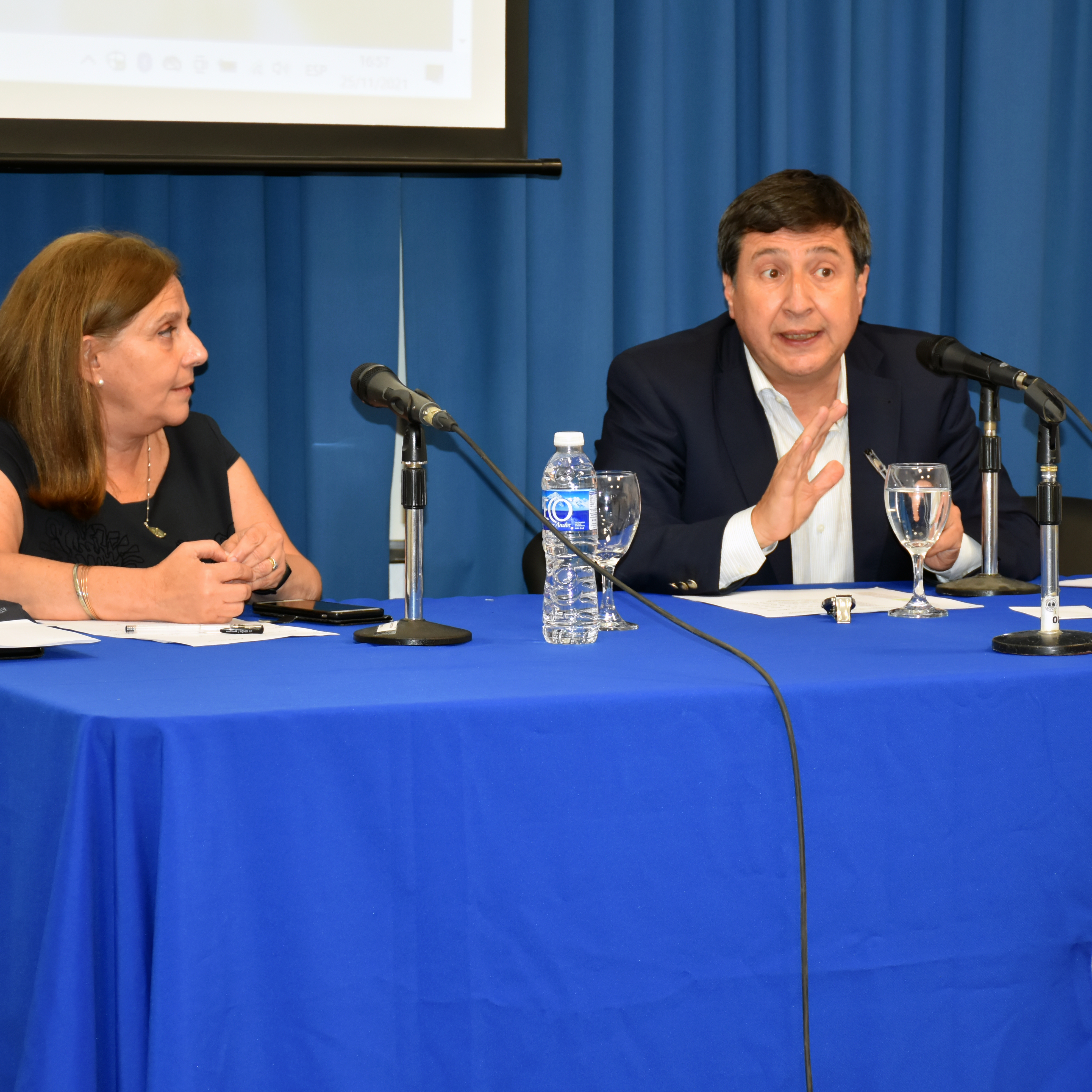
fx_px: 4533
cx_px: 674
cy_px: 545
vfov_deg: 13.7
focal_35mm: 127
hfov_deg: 13.7
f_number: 5
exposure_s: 1/60
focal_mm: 66
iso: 800
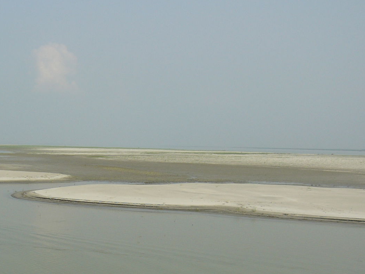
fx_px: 675
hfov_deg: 29.5
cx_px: 70
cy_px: 202
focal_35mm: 64
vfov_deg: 22.7
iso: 50
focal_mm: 5.8
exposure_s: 1/200
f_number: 8
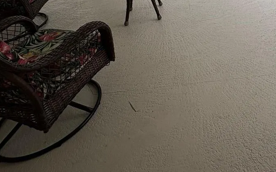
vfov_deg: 28.5
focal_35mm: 35
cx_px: 242
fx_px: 263
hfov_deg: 49.9
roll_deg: +2.7
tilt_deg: -14.4
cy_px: -62
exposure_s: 1/366
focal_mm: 2.22
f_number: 2.2
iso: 40
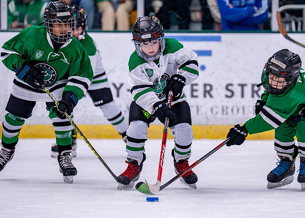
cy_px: 90
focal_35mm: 334
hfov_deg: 6.0
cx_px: 195
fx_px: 2891
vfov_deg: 4.3
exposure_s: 1/1250
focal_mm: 200
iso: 2500
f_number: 2.8
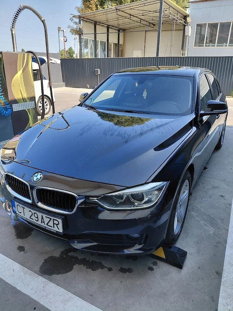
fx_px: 224
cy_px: 156
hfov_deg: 54.9
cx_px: 116
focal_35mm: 25
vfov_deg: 69.4
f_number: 1.8
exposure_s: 1/303
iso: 50
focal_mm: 4.69
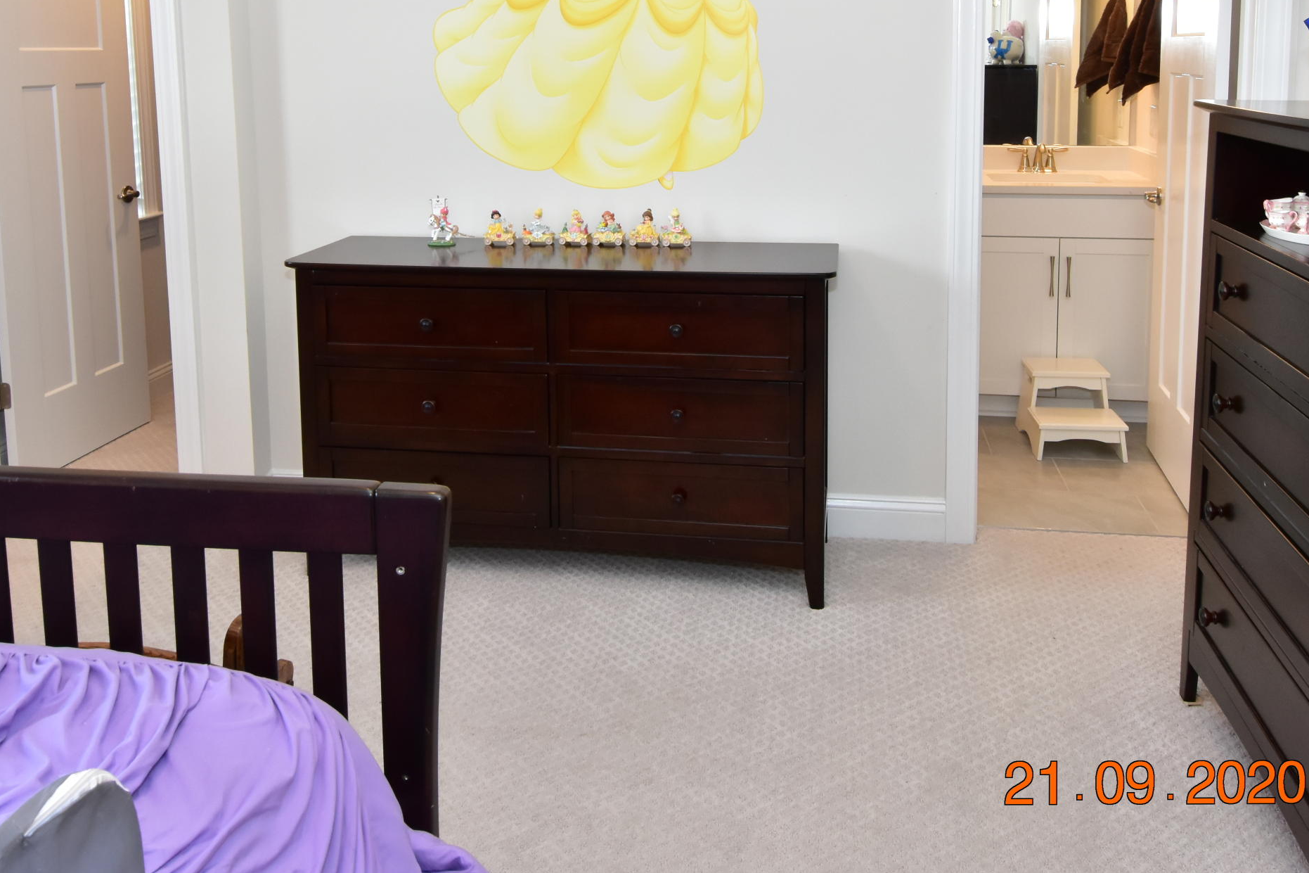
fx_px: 2109
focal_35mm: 58
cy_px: 182
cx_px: 614
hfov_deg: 34.5
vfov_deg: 23.1
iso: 1000
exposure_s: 1/15
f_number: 14
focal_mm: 24
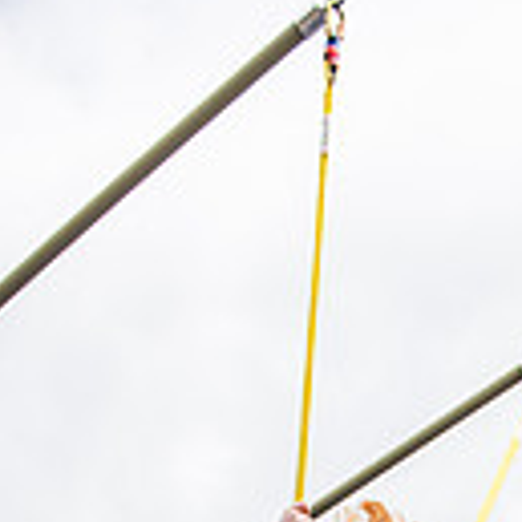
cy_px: 882
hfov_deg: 21.2
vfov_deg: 18.1
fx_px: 1365
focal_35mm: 80
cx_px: 469
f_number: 3.5
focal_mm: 27
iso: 160
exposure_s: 1/1250
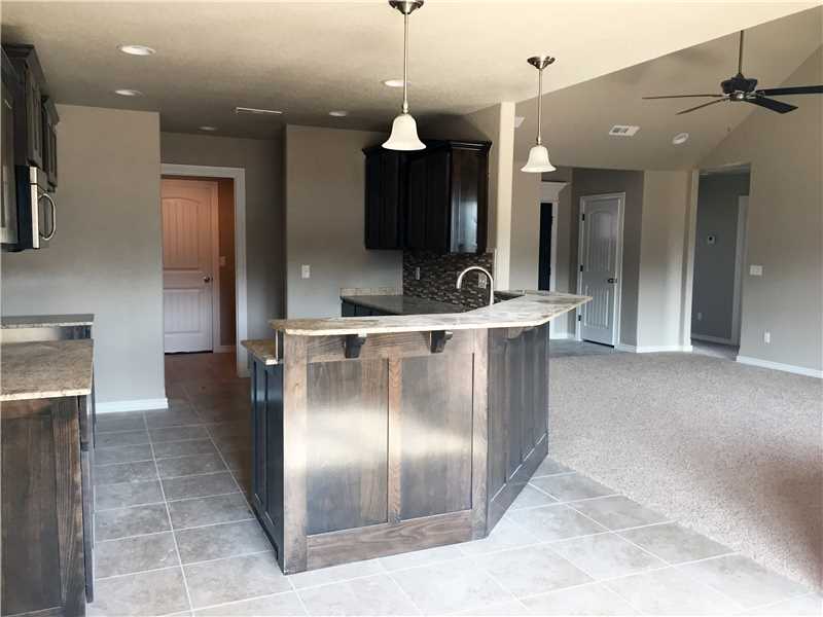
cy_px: 308
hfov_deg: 61.7
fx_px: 689
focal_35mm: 29
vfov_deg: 48.2
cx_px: 412
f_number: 2.2
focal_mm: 4.15
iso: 32
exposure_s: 1/30
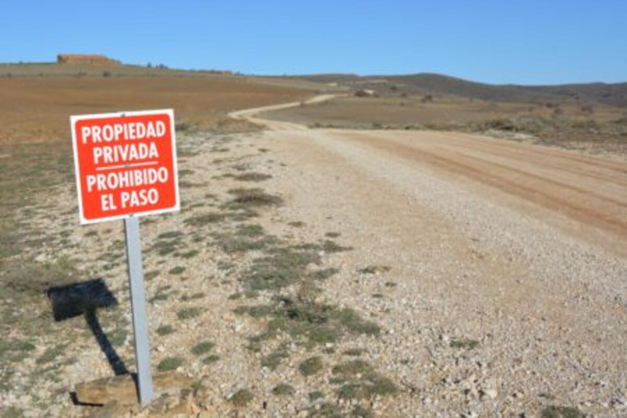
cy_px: 209
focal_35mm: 42
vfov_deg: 31.9
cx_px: 314
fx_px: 731
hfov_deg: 46.4
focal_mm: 28
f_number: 9
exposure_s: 1/320
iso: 100
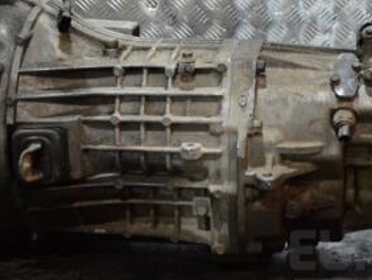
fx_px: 990
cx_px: 265
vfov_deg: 16.0
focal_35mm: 92
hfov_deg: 21.2
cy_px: 74
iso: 1250
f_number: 4.5
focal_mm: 30
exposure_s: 1/30
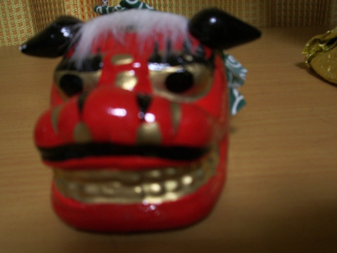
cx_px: 168
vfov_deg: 35.1
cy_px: 126
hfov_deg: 45.8
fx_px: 399
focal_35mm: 41
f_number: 2.8
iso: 200
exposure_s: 1/15
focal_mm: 6.8
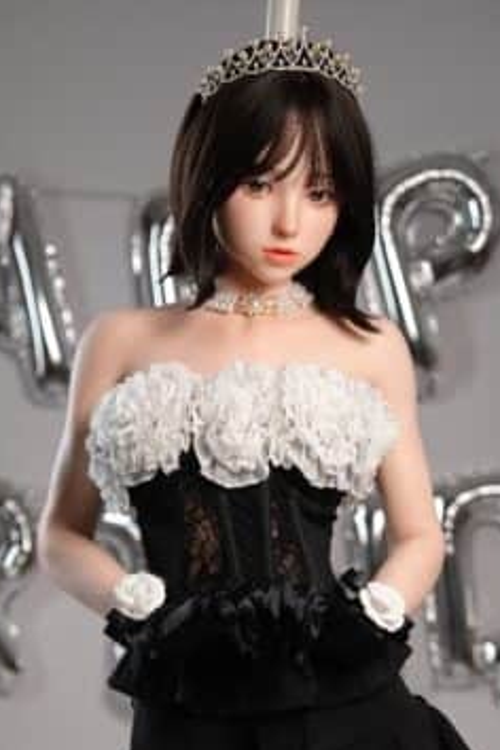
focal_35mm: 158
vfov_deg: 12.8
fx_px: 3291
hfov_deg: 8.7
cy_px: 778
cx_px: 240
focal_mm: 70
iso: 200
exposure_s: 1/160
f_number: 2.8
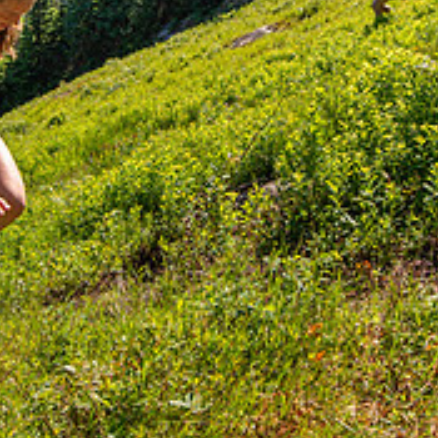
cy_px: 40
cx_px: 183
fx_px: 644
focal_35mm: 45
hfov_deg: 37.5
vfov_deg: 35.3
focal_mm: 16
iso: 100
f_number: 5
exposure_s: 1/640
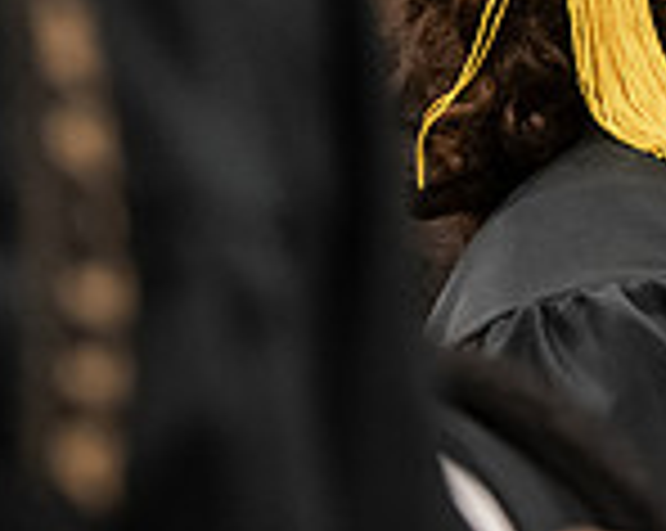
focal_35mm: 450
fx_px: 8858
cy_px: -74
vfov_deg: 3.4
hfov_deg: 4.3
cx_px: 1022
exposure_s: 1/200
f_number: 3.2
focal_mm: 122
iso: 3200
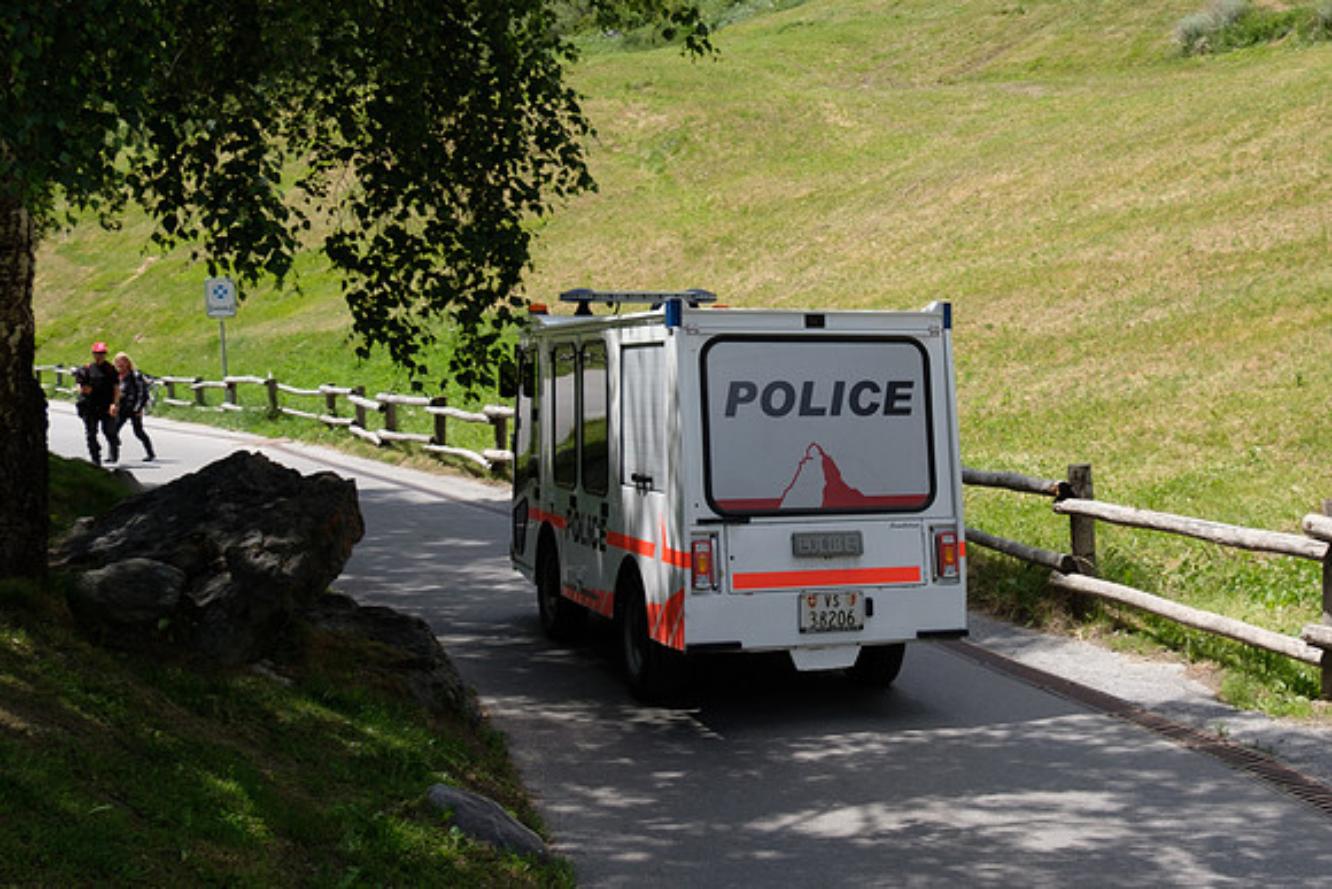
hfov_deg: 37.9
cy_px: 374
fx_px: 1918
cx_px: 888
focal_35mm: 52
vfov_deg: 26.1
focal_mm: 25.4
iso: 250
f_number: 10
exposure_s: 1/250
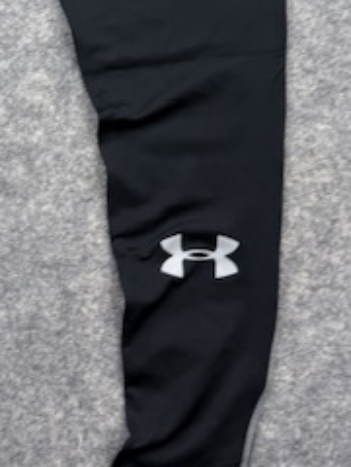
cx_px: 6
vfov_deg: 29.2
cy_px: 62
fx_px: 865
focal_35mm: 64
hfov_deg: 22.1
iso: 50
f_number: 1.78
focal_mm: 6.76
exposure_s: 1/125
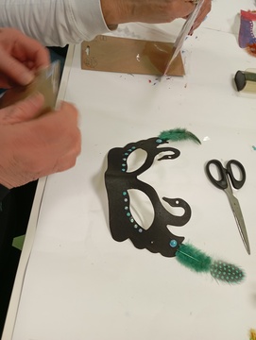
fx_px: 275
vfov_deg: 63.4
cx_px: 128
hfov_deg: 49.8
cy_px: 170
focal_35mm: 28
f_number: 1.8
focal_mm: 4.27
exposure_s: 1/33.3
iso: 504
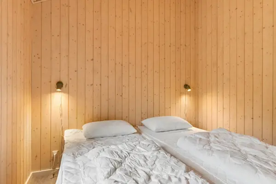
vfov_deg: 63.2
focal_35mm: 20
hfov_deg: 85.4
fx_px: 149
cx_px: 138
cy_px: 92
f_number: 8
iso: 200
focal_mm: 13
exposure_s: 1/8
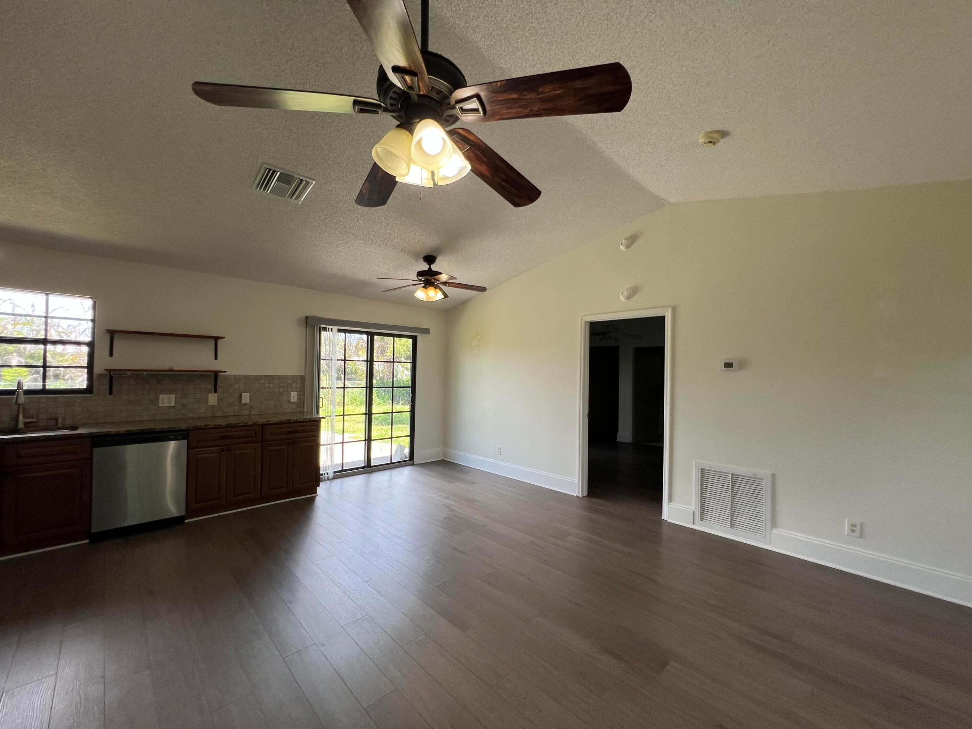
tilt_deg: +1.1
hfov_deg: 106.2
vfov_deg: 89.9
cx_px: 486
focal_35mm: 13
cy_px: 364
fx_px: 365
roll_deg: -0.5
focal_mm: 1.57
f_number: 1.8
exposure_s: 1/120
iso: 40
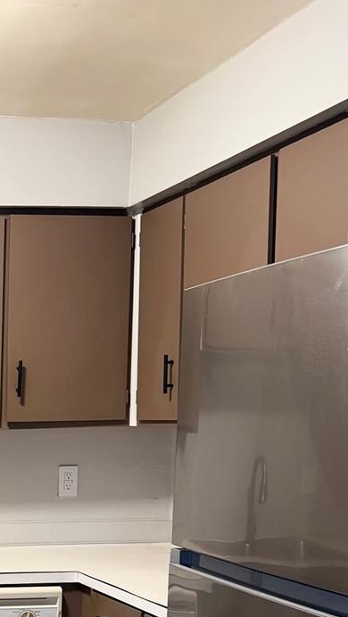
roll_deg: +1.7
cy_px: 512
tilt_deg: -5.7
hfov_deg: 18.7
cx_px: -149
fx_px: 950
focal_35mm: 58
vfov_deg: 34.7
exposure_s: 1/60
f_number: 1.78
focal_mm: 6.76
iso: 200
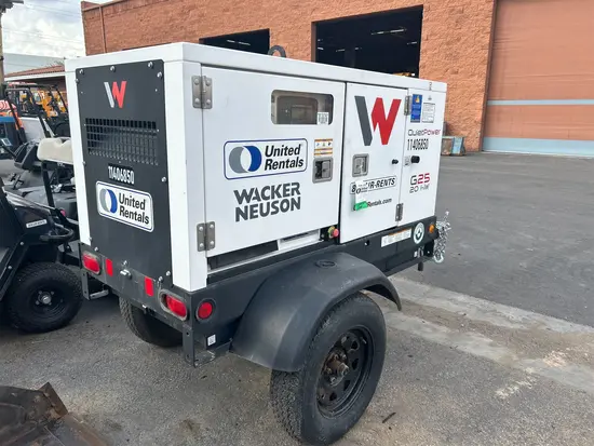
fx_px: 446
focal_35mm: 26
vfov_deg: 53.1
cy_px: 223
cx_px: 297
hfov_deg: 67.3
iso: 50
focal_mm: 5.7
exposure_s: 1/2045
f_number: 1.5
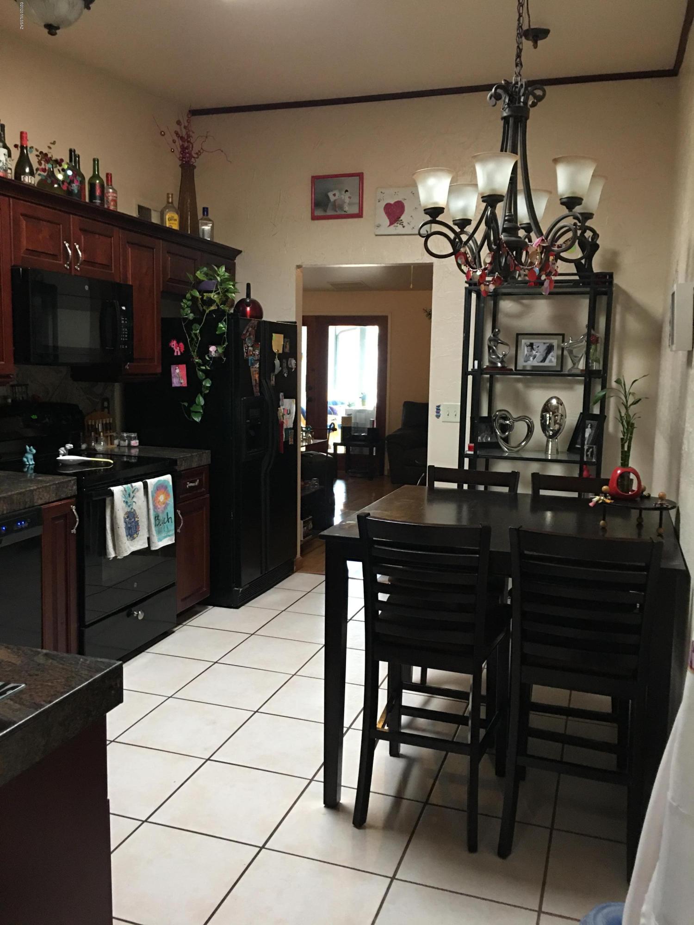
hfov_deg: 48.2
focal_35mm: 29
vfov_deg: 61.7
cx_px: 347
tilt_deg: -5.5
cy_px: 462
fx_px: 775
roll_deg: -0.7
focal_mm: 4.15
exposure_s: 1/10
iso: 100
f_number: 2.2
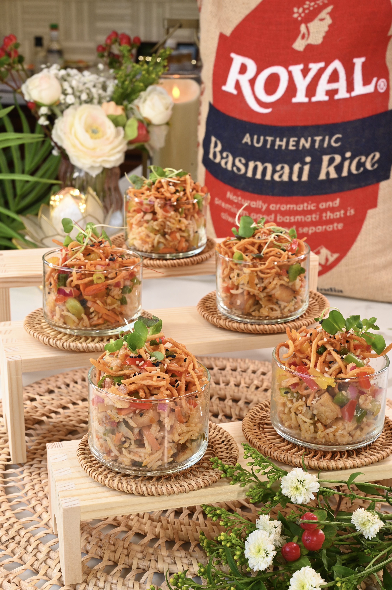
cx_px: 196
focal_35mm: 50
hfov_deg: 27.0
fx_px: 818
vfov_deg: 39.6
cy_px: 295
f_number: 16
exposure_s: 1/13
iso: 400
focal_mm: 50
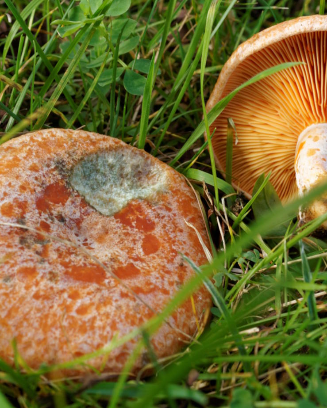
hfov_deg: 23.9
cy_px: 205
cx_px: 165
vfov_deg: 29.6
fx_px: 774
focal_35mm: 64
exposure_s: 1/25
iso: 100
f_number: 11
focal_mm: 30
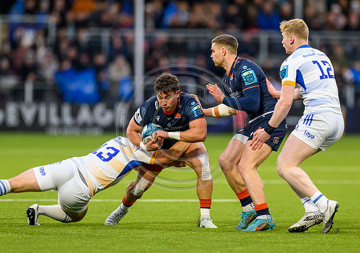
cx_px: 172
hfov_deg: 3.7
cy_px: 110
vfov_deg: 2.6
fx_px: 5501
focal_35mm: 541
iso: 4000
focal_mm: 400
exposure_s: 1/1250
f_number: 3.5
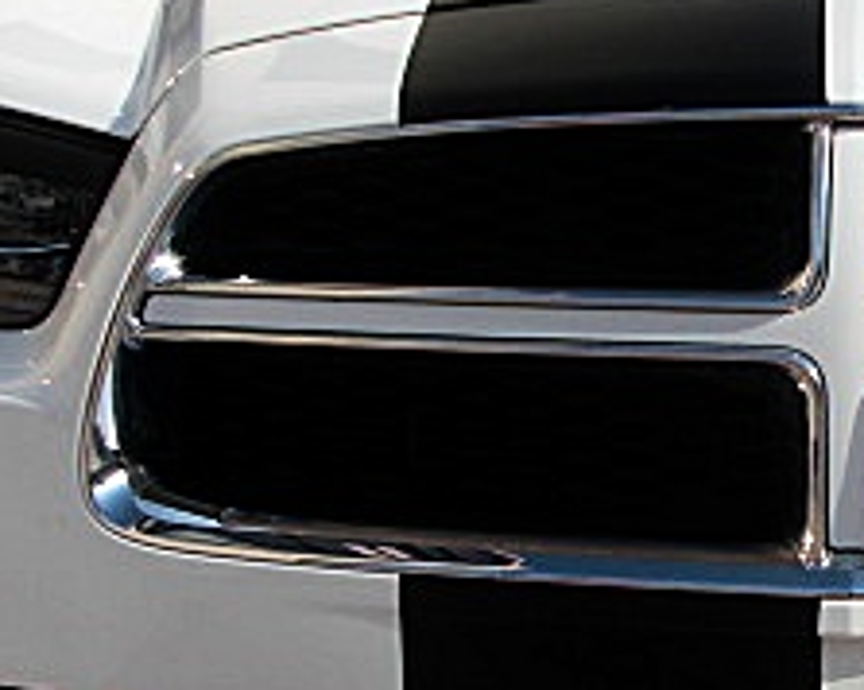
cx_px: 860
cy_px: 415
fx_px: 2580
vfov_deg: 15.2
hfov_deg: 18.5
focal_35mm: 101
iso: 50
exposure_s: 1/160
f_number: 7.9
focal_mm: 6.3
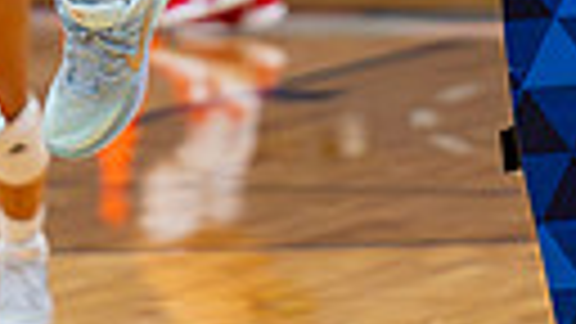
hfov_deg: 3.2
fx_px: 10264
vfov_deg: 1.8
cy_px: -621
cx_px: -4
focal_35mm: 672
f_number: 2.8
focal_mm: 120
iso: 2200
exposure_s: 1/800
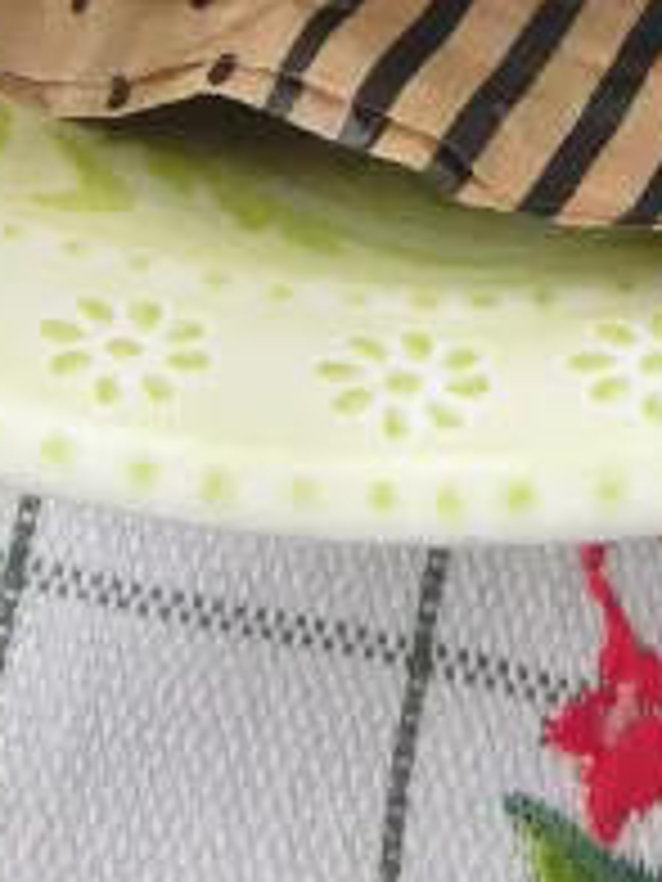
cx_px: 347
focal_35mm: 94
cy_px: -652
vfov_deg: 17.4
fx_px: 2397
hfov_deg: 15.7
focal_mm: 4
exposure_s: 1/100
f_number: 3
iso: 125
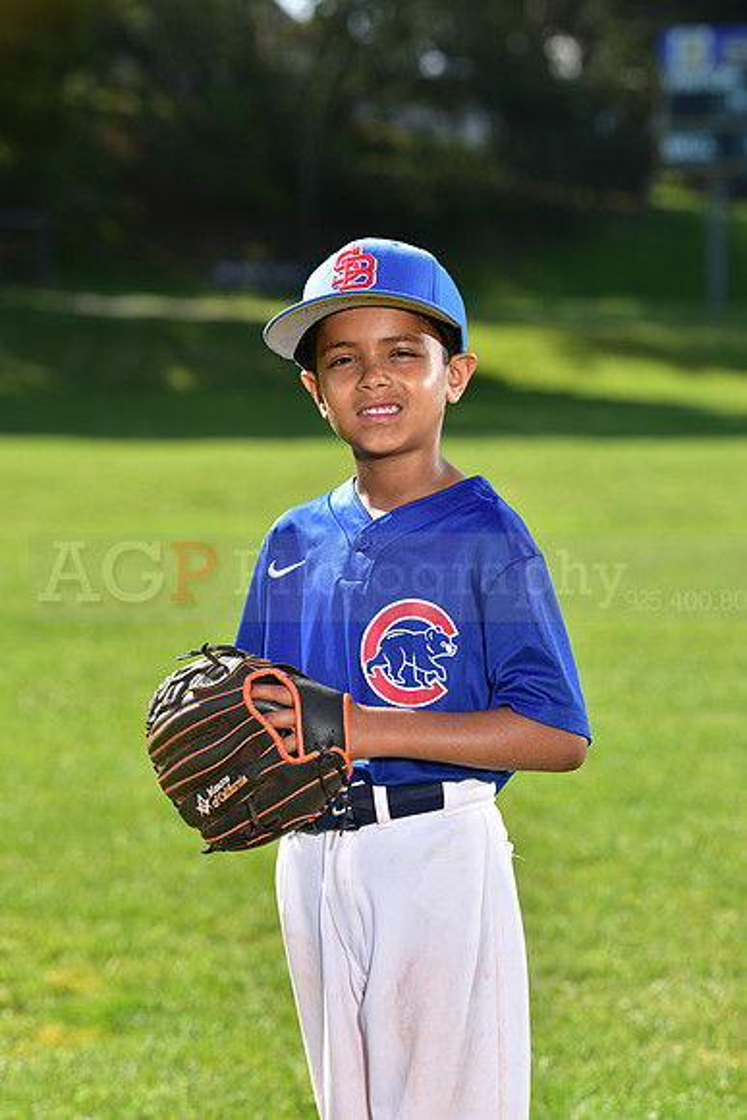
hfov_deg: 11.4
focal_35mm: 120
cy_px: 560
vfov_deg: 17.1
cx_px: 374
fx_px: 3732
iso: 80
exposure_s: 1/250
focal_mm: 120
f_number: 5
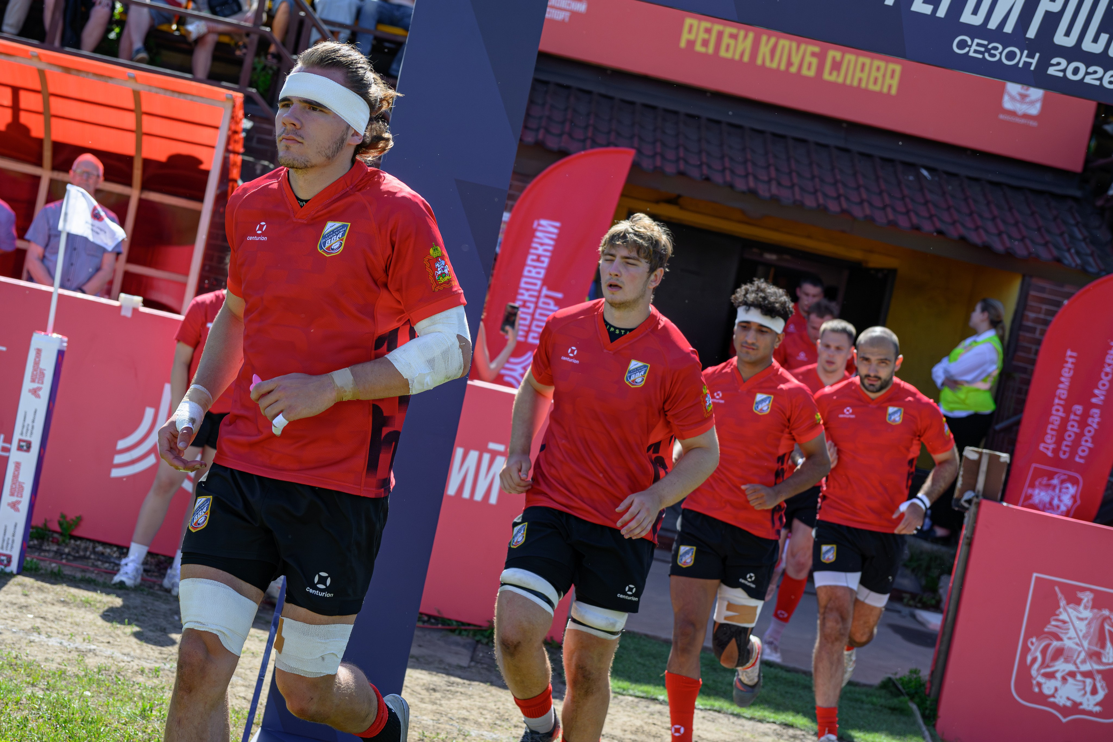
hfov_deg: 30.7
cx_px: 521
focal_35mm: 66
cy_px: 371
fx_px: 2027
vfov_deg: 20.7
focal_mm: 56
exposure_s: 1/2500
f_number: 4
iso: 200
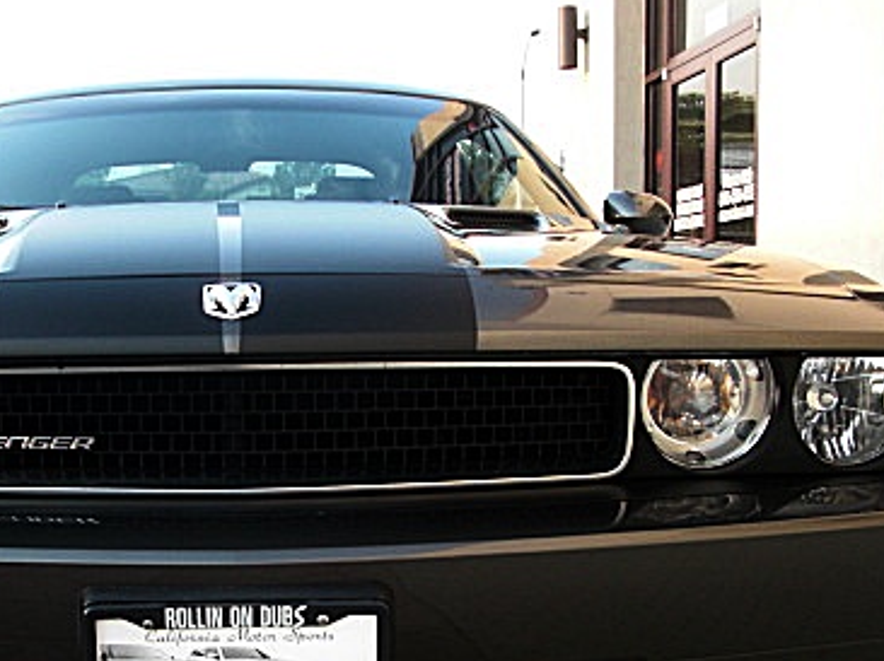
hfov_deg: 30.3
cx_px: 242
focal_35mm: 63
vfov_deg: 23.1
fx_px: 1608
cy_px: 470
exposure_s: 1/125
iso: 100
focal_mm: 6.3
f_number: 2.8
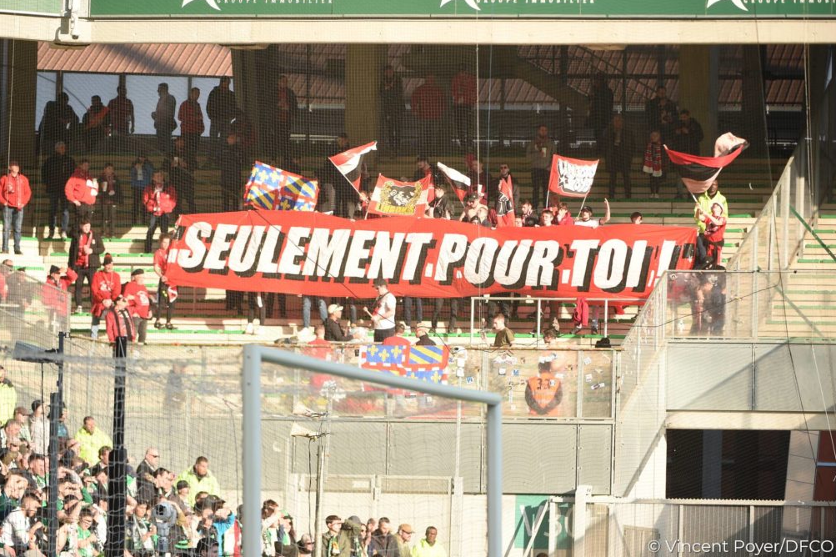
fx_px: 5687
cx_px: 411
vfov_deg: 5.6
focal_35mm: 245
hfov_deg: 8.4
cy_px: 274
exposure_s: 1/2500
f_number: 4
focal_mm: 240
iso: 1250
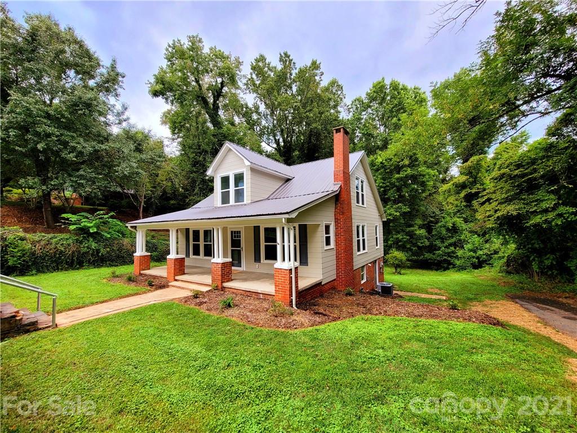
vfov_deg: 89.9
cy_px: 216
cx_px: 288
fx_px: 217
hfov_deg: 106.2
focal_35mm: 13
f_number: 2.2
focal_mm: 2.2
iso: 64
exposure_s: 1/333
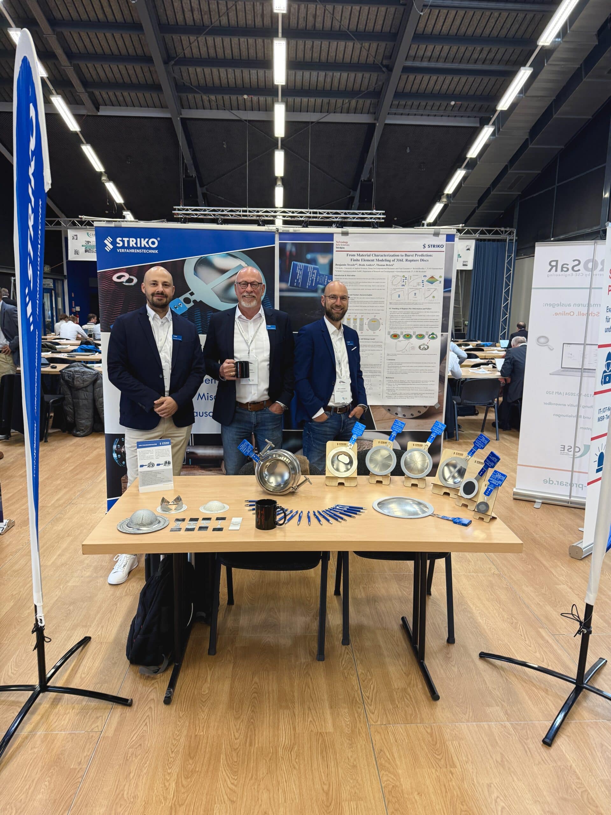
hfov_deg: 56.8
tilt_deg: -9.7
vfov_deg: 71.6
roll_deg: -0.5
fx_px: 565
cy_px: 408
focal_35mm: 24
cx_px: 306
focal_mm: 6.76
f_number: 1.78
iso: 250
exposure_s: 1/60
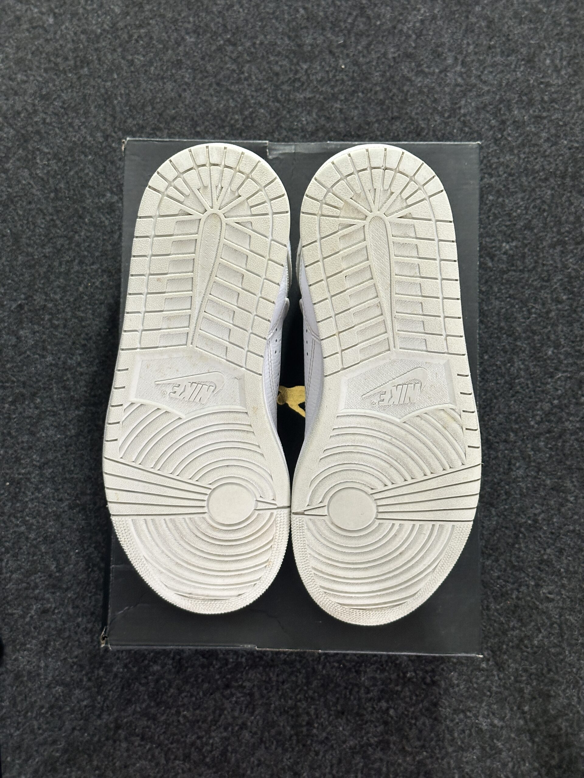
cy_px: 389
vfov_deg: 39.7
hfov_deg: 30.3
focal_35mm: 48
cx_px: 292
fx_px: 1080
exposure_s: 1/50
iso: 200
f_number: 1.78
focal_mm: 6.86
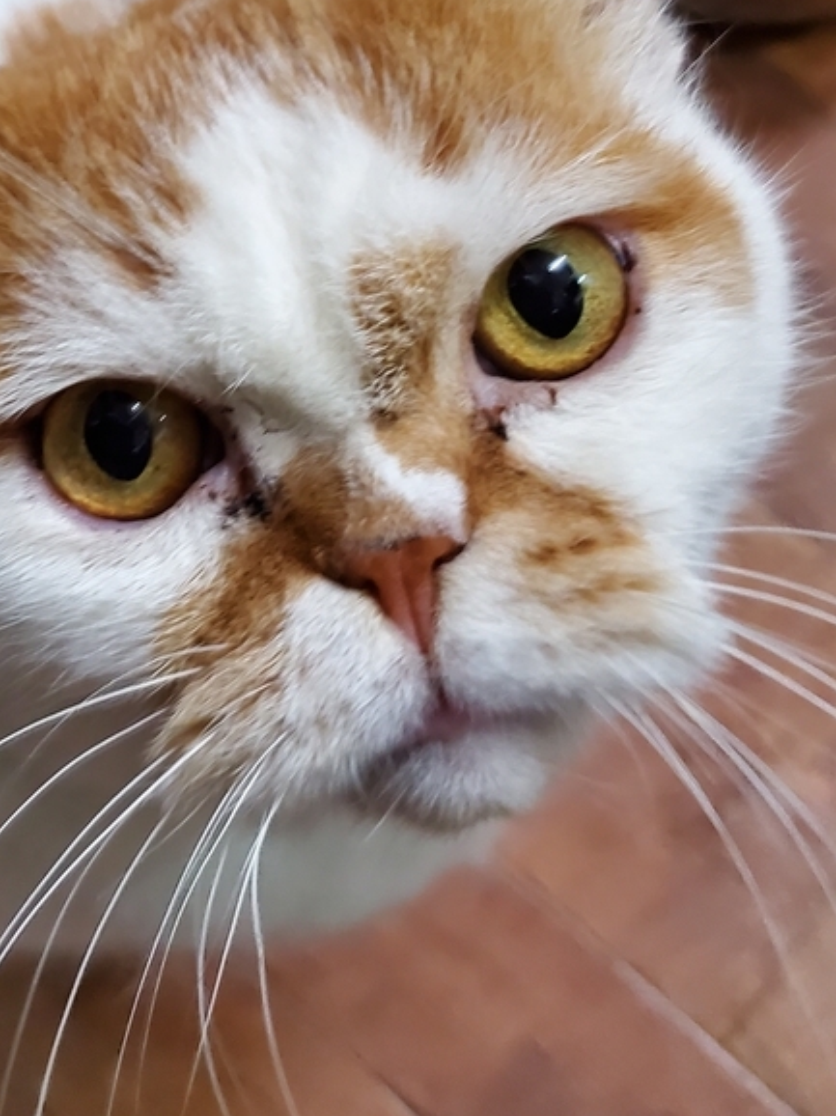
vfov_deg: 33.9
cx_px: 205
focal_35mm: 54
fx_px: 1740
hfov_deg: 26.6
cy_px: 137
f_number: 1.5
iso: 400
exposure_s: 1/50
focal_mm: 4.3
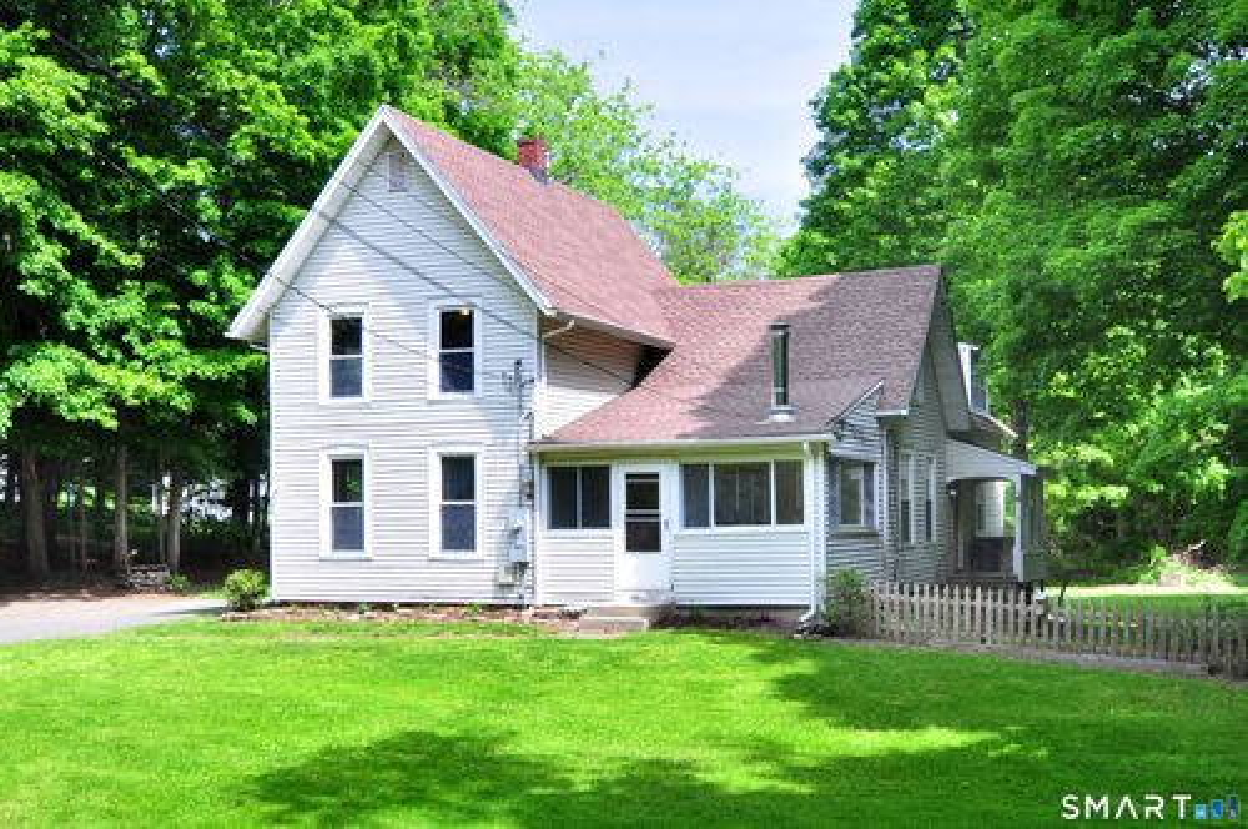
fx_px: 1039
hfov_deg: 62.0
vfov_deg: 43.5
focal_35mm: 30
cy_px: 414
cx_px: 624
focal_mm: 20
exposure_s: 1/160
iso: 320
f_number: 8
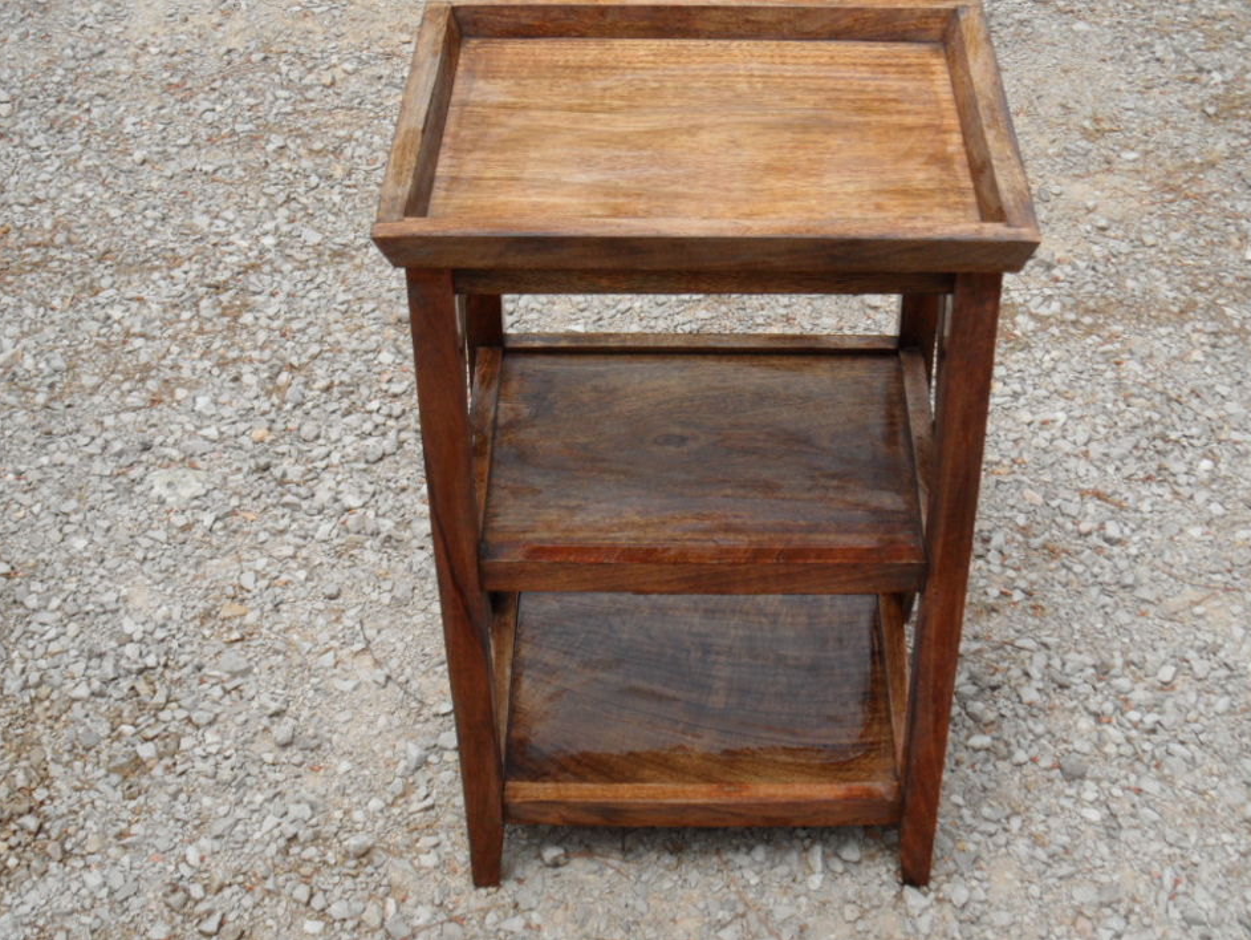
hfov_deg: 36.2
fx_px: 1916
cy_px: 445
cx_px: 630
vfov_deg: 27.5
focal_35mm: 53
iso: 80
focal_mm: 8.2
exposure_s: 1/350
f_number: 3.8
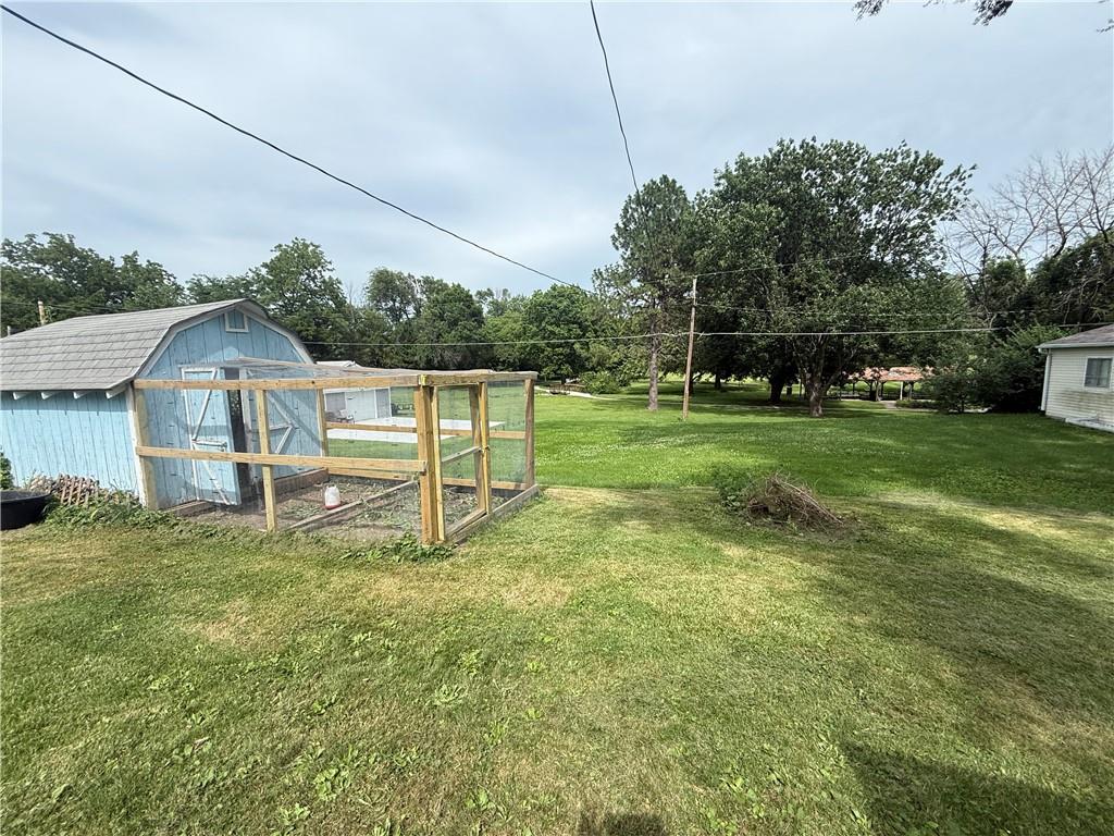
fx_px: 451
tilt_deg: -6.9
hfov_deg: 102.1
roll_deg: +1.6
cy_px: 418
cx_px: 557
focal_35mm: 14
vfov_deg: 85.7
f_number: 2.2
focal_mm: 2.22
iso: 50
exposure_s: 1/1145
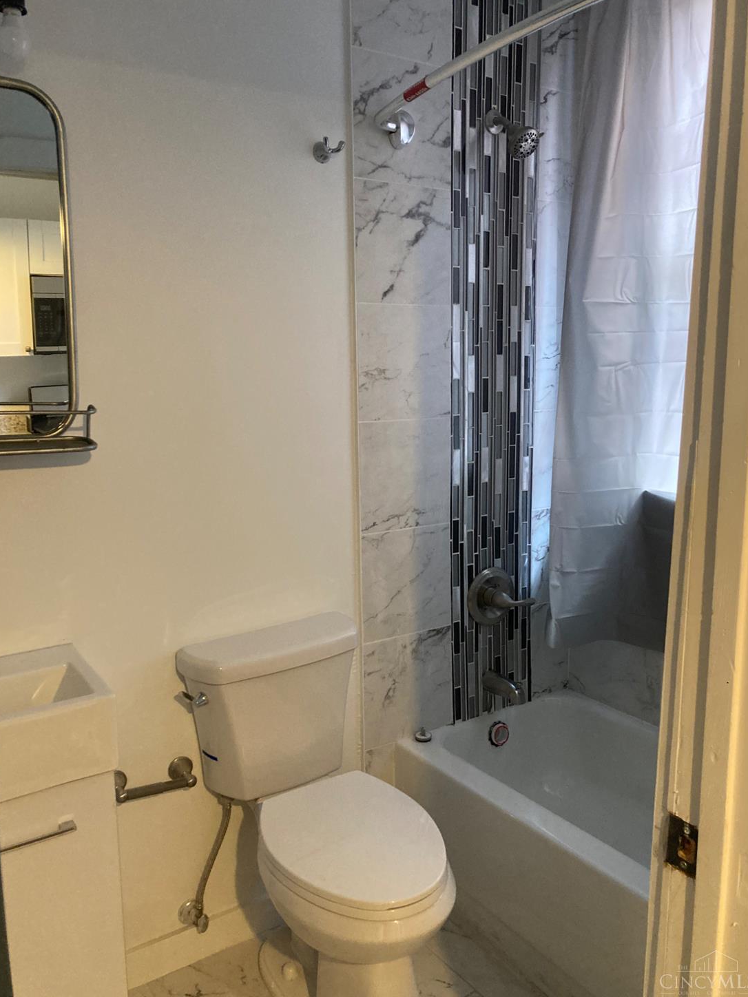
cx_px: 378
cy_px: 489
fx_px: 836
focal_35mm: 29
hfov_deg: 48.2
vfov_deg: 61.7
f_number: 1.8
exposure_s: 1/40
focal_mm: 3.99
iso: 250
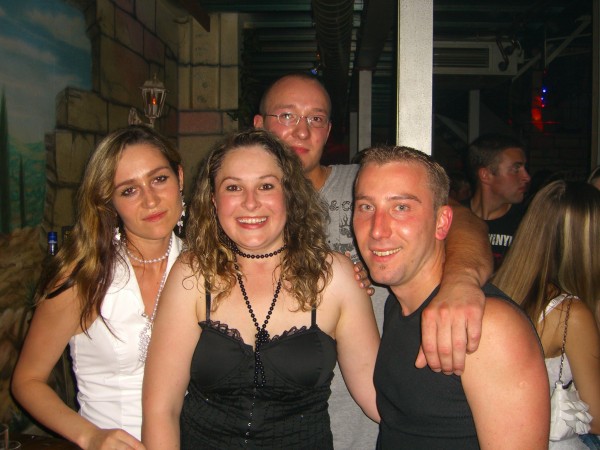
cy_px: 225
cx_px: 300
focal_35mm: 38
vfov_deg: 37.7
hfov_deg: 49.0
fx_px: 659
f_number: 2.8
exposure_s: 1/60
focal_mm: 7.9
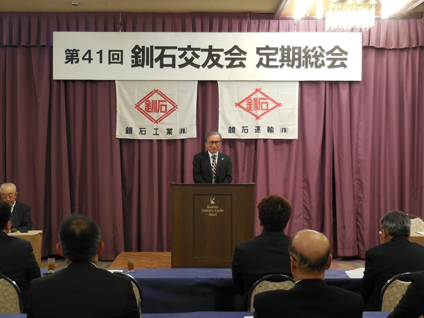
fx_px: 747
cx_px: 212
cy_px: 159
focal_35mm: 61
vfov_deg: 24.0
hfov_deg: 31.7
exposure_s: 1/10
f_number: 4.5
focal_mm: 11
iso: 400
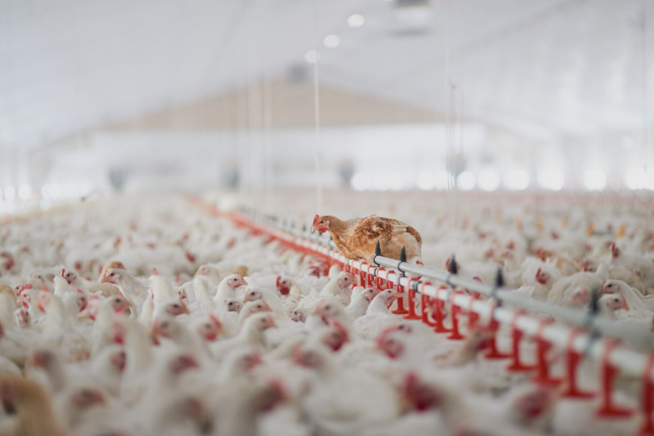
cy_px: 218
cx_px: 327
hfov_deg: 23.9
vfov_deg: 16.1
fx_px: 1544
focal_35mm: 85
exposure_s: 1/160
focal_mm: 85
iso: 800
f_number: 1.6
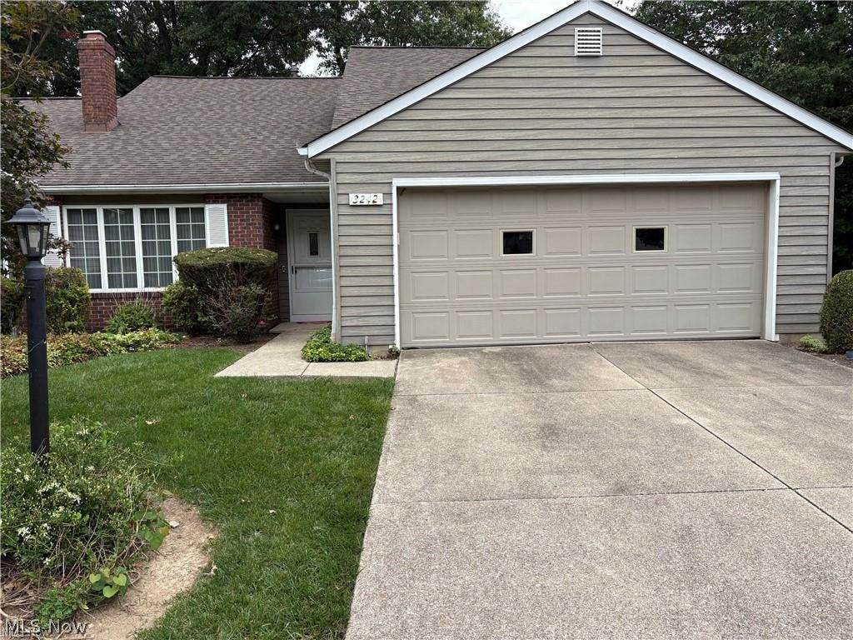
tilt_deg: -4.1
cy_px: 320
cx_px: 426
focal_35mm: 26
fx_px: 641
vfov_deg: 53.1
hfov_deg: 67.3
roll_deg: +1.0
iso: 40
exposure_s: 1/255
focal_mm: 5.96
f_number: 1.6
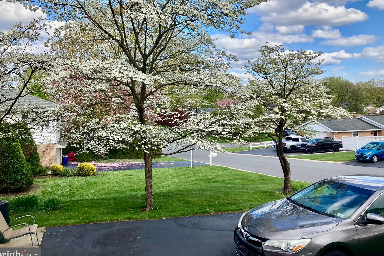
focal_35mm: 30
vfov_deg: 43.5
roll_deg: +0.4
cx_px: 190
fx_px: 320
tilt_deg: +0.2
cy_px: 115
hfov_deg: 61.9
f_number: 1.8
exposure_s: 1/934
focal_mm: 3.99
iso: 20
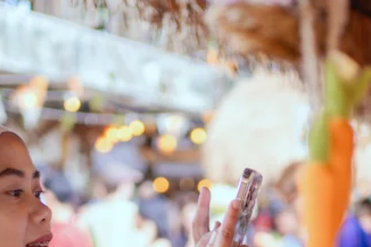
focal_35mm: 110
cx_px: 221
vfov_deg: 11.9
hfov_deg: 18.6
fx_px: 1133
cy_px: 366
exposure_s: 1/320
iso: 1000
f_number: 1.8
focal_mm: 35
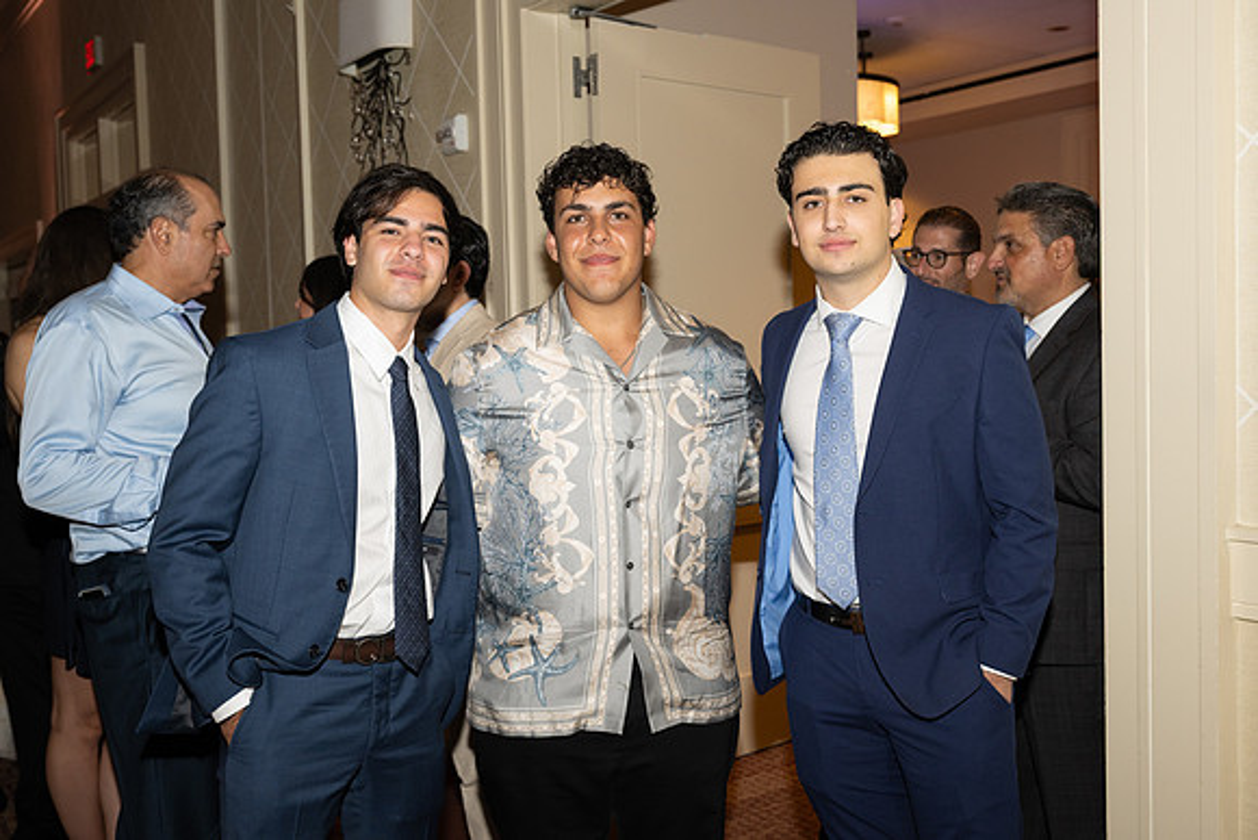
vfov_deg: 36.0
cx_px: 629
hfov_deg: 51.9
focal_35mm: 37
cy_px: 420
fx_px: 1293
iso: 800
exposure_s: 1/100
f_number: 5.6
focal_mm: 37
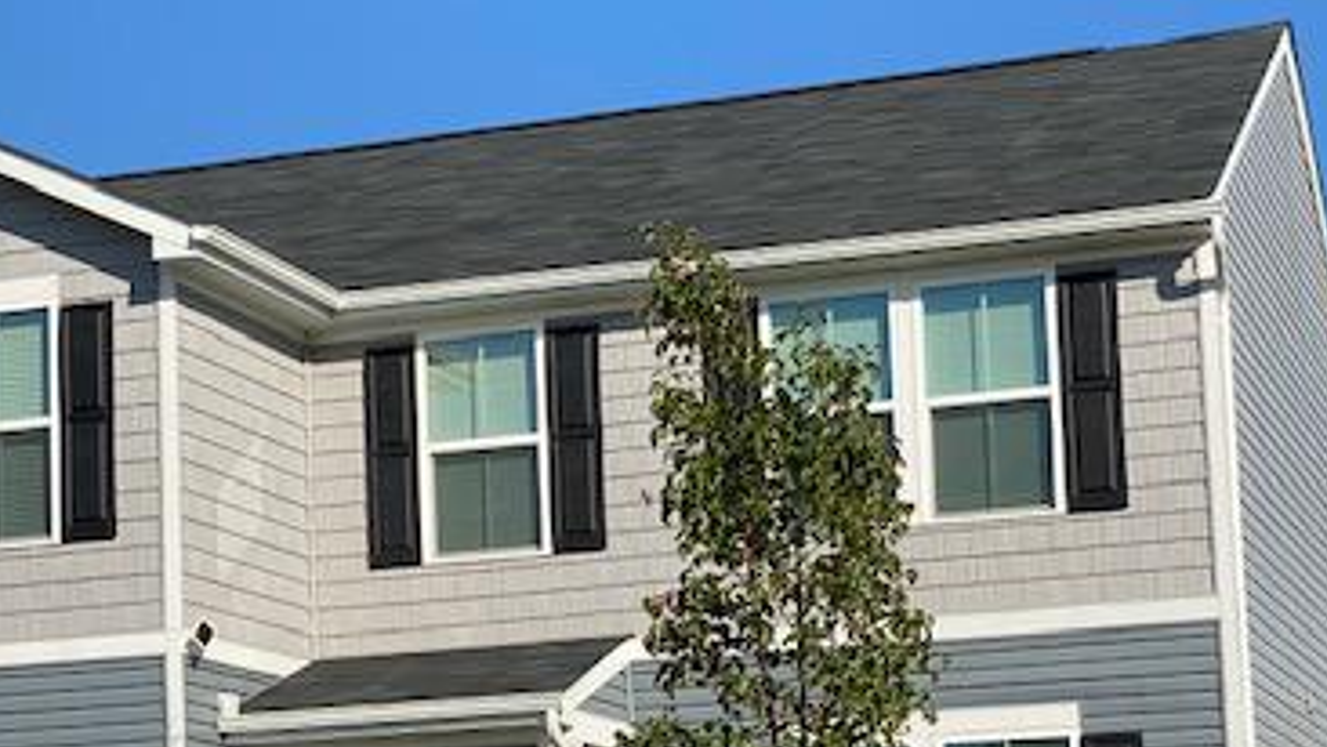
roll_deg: +1.6
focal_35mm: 99
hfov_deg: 21.5
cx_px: 421
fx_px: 3484
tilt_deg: +5.1
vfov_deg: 12.2
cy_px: 631
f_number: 2
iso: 20
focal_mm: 6
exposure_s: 1/1996
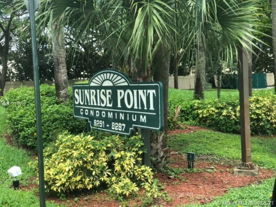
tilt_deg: -4.6
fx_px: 454
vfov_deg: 25.7
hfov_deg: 33.8
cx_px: 138
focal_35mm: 57
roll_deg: +1.6
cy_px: 104
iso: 20
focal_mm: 6.6
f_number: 2.8
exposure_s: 1/170
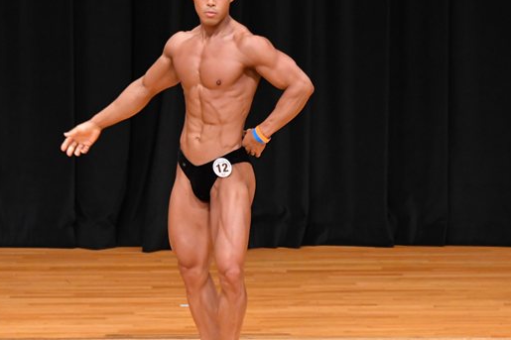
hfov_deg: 4.8
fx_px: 6087
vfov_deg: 3.2
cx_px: 228
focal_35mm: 429
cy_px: 152
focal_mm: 190
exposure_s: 1/400
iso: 4000
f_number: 5.6
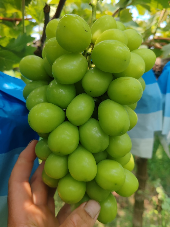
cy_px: 114
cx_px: 85
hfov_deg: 51.3
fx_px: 177
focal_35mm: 27
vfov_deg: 65.3
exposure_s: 1/130
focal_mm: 6.12
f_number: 1.9
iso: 50
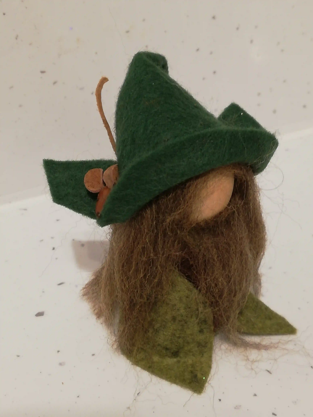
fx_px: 699
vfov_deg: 33.2
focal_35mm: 58
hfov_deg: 25.2
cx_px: 156
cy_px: 208
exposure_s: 1/33.3
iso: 320
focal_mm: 3.81
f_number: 2.2
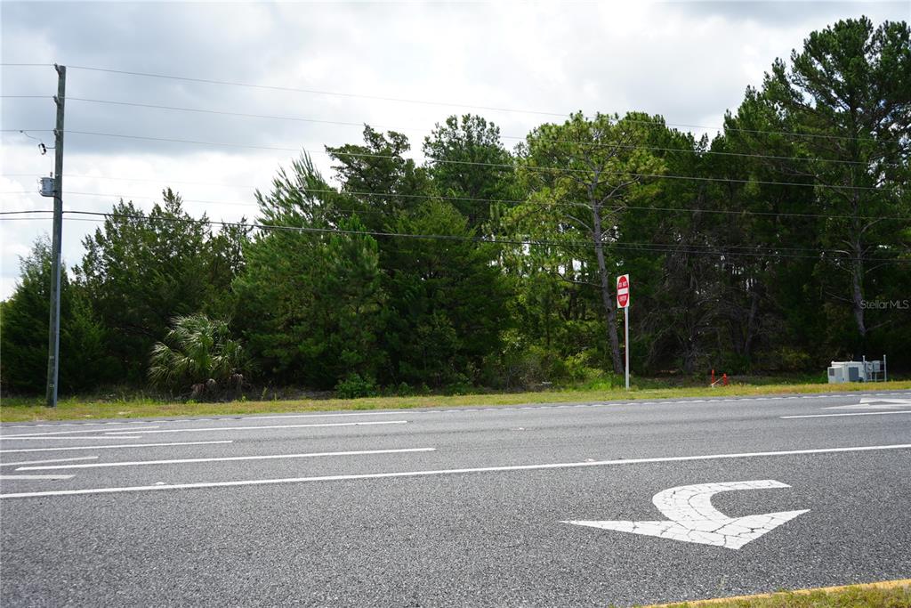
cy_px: 304
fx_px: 709
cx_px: 456
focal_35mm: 28
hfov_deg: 65.5
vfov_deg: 46.4
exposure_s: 1/250
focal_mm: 28
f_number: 5
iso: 80
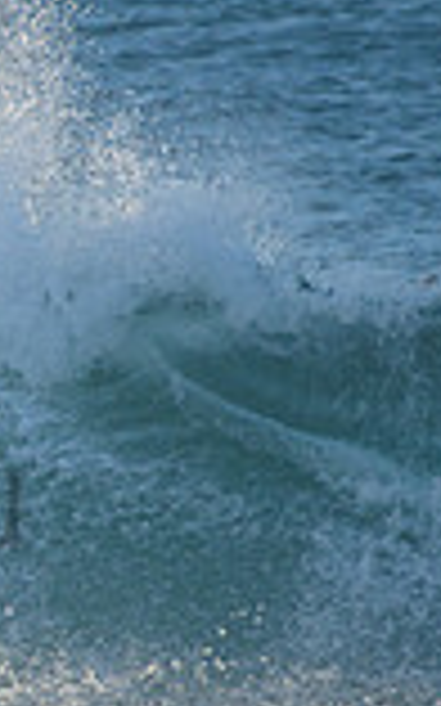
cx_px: -454
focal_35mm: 1883
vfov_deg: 1.1
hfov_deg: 0.7
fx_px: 36243
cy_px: 447
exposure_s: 1/2000
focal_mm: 500
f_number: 5.6
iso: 560
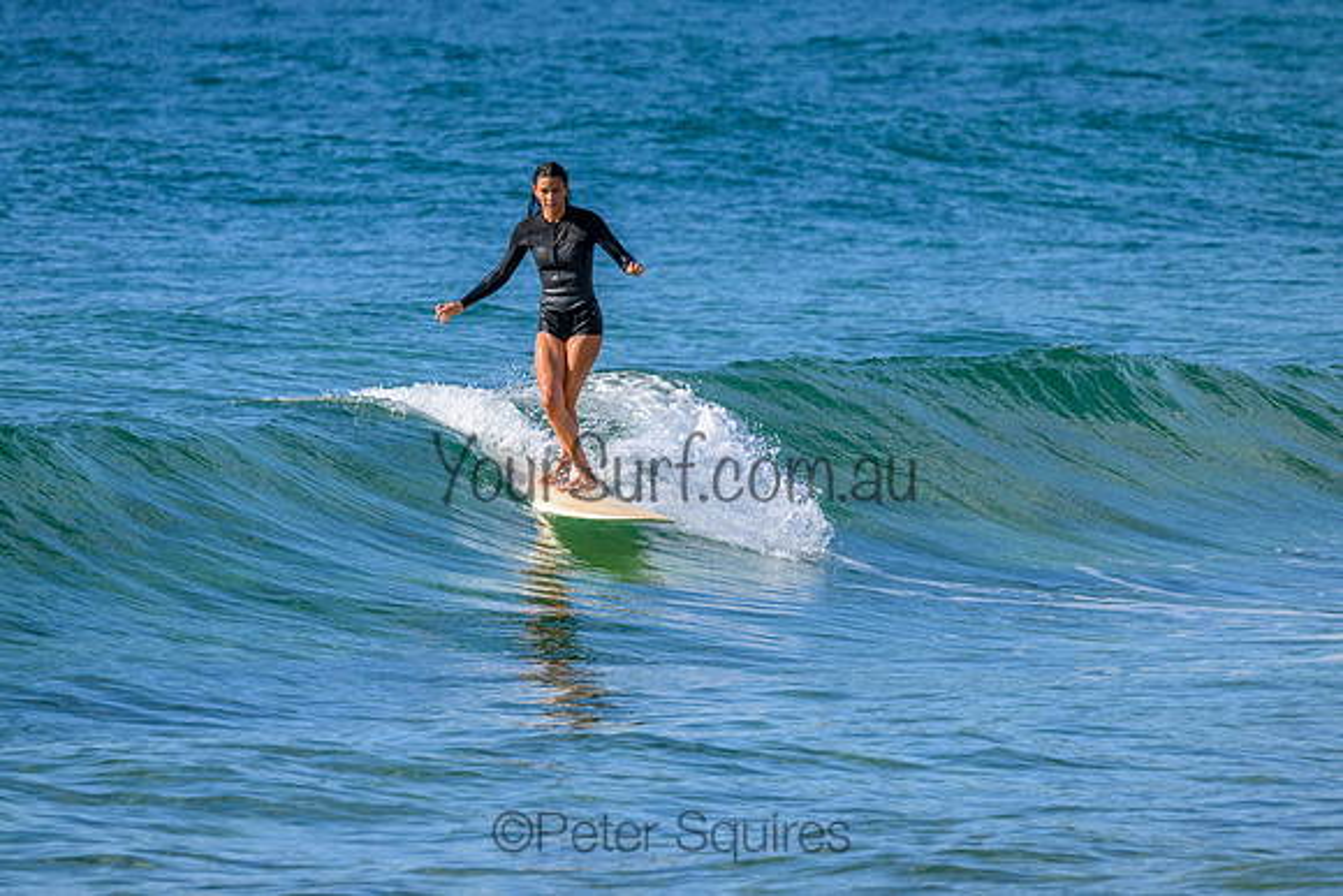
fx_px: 22014
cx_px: 672
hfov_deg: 3.5
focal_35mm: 590
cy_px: 448
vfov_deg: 2.3
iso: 1800
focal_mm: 590
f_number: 11
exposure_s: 1/2000
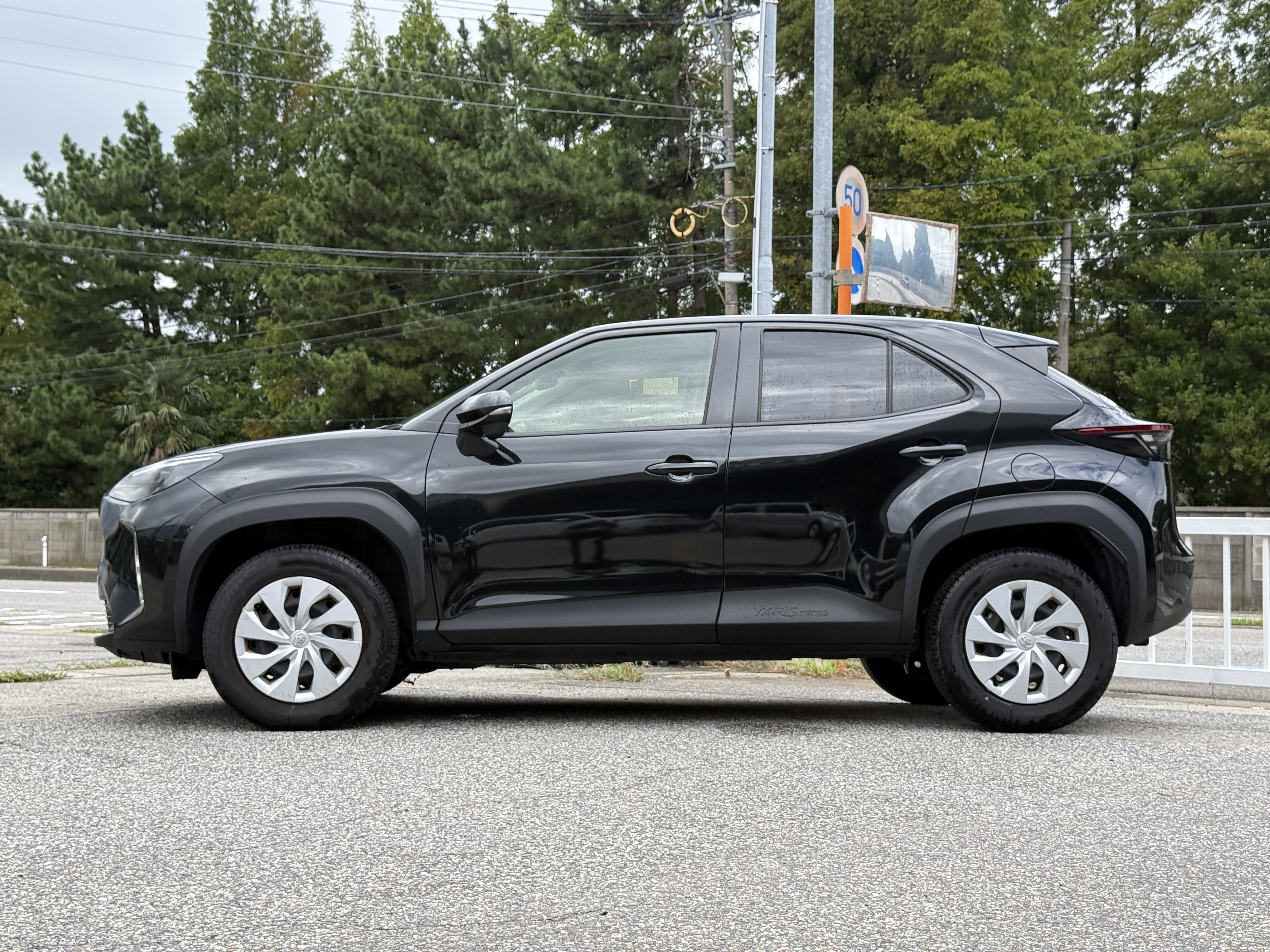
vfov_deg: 30.3
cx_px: 635
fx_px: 1761
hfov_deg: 39.7
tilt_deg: +1.9
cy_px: 476
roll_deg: -0.9
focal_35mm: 48
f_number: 1.78
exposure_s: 1/1149
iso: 64
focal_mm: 6.76
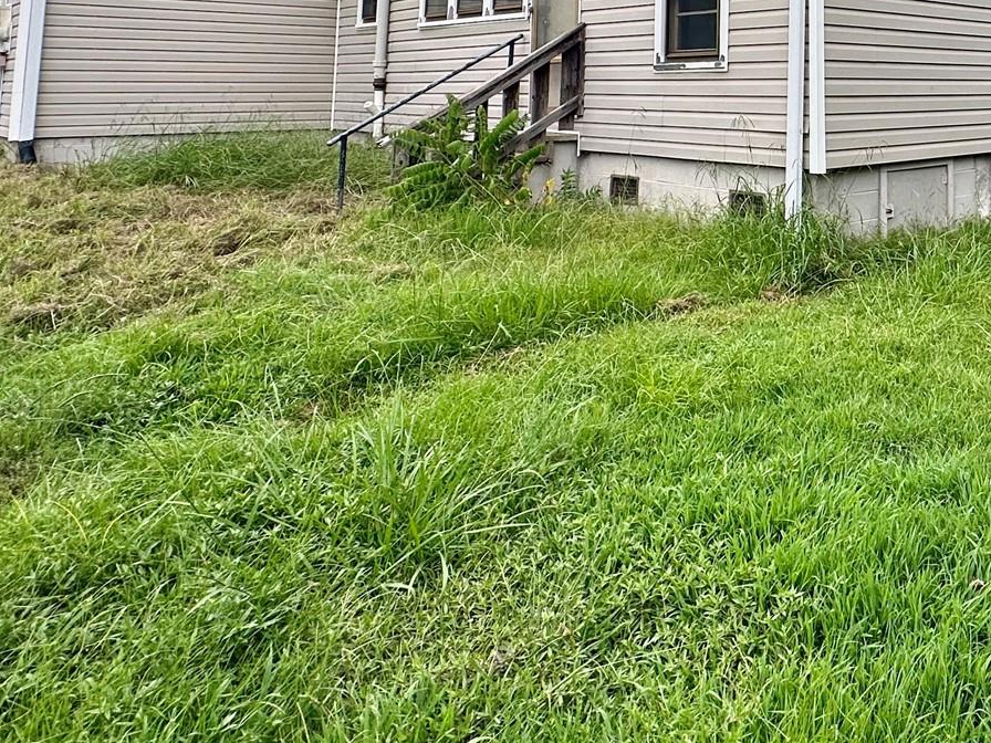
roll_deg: -0.9
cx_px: 974
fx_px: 916
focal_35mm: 32
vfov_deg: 39.3
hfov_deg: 47.8
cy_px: 9
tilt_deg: +4.8
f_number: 2.2
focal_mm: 2.22
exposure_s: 1/172
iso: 40
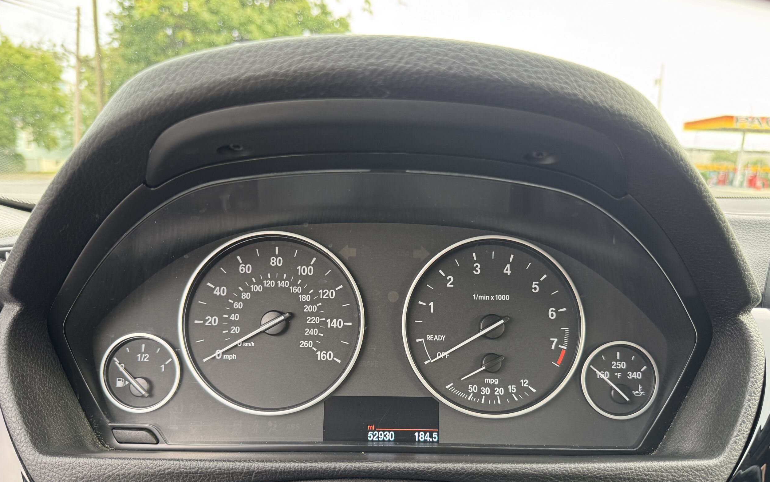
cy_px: 283
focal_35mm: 26
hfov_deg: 70.4
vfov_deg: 47.4
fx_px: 546
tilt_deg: -11.9
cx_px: 387
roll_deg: -2.2
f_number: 1.78
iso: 200
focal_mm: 6.76
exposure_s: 1/89
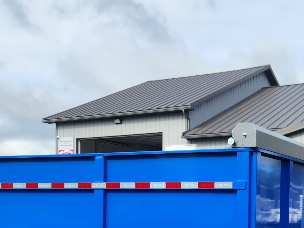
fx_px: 536
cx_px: 188
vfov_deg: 22.8
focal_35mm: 61
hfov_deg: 31.6
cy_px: 240
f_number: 1.8
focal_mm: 5.4
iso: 20
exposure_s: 1/883
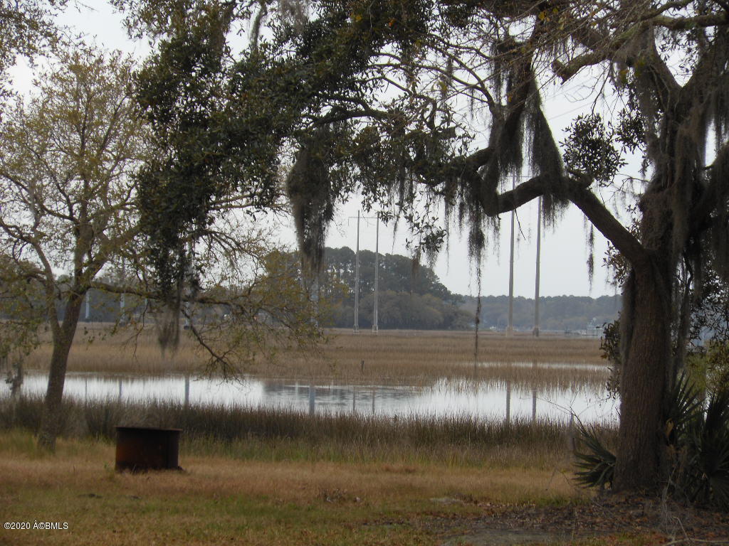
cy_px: 273
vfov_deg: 10.5
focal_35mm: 141
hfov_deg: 14.0
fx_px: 2969
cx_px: 364
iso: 80
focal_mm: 25.3
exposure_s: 1/160
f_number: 5.5
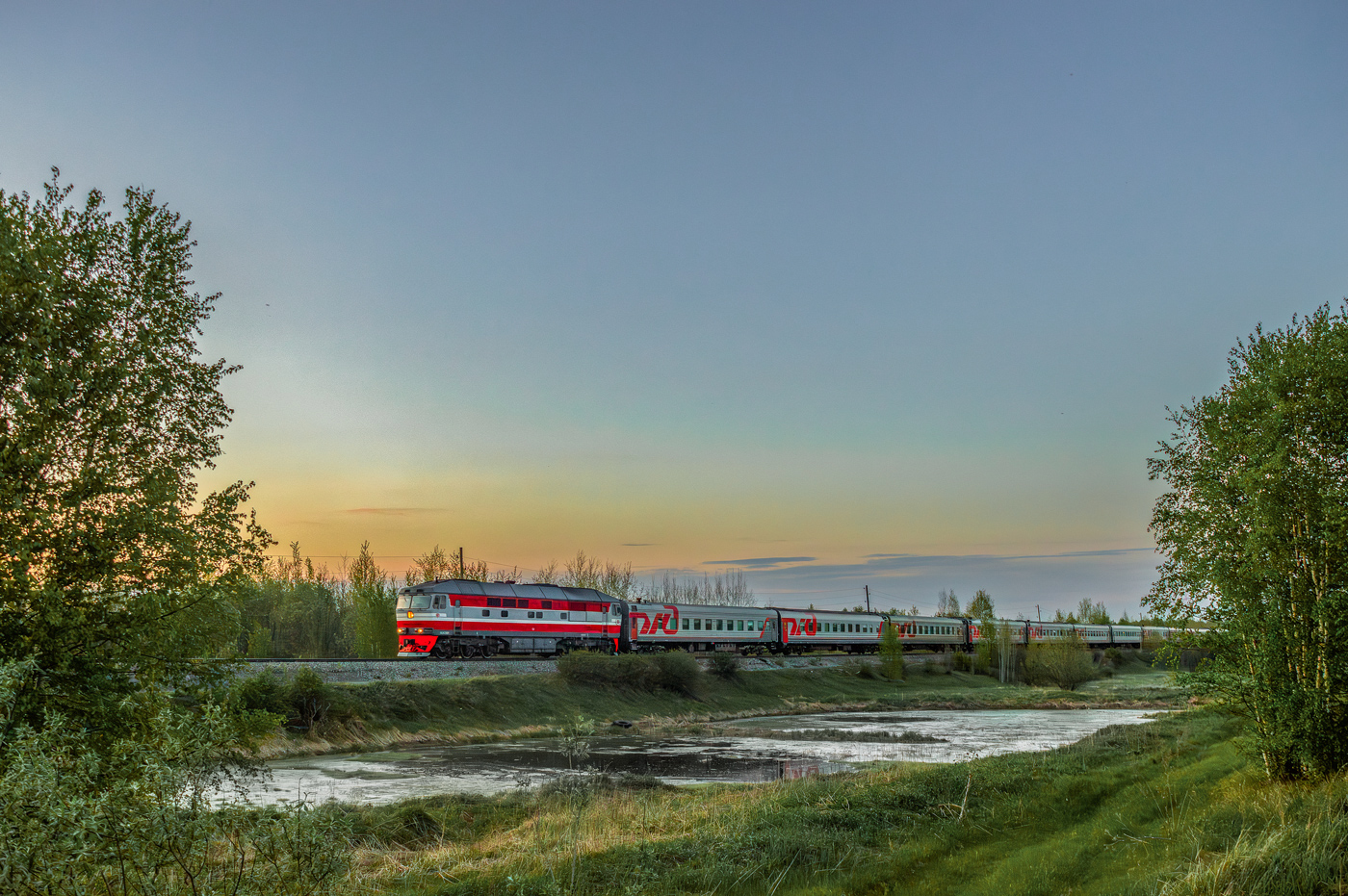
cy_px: 448
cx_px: 674
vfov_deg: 39.9
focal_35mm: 33
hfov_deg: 57.3
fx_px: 1235
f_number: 6.3
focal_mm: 22
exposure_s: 1/200
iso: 800
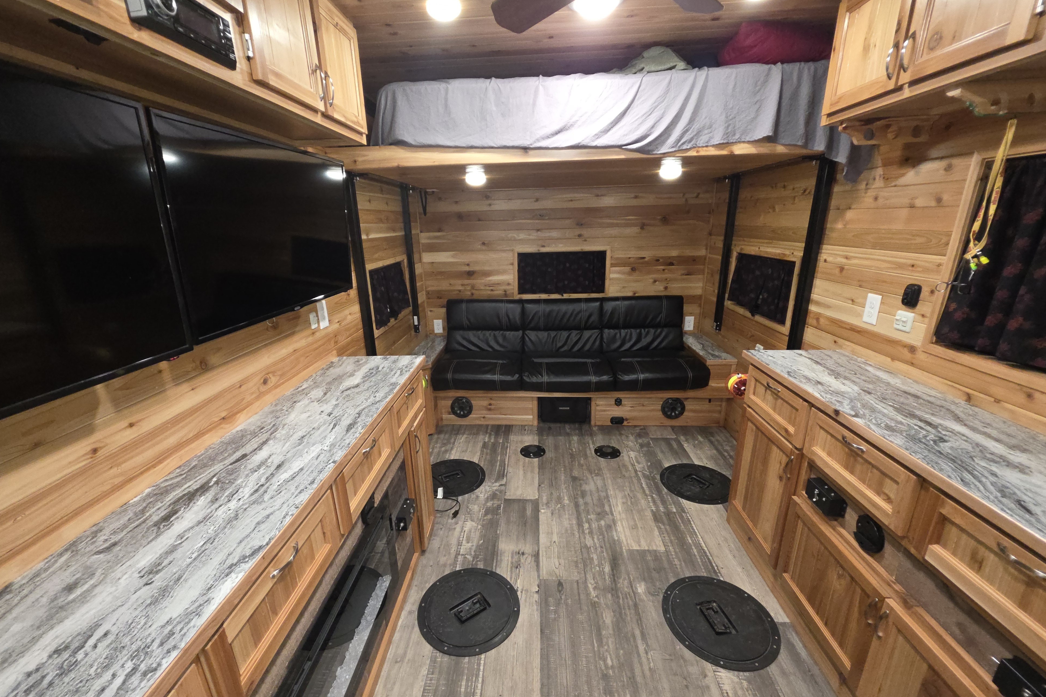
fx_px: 407
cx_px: 509
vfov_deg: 81.2
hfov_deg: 104.2
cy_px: 364
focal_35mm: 14
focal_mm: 2.2
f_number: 1.9
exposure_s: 1/60
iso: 320
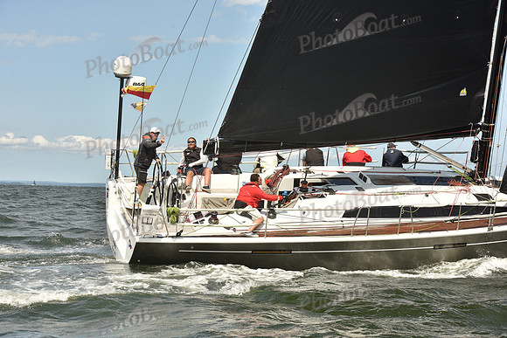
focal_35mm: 70
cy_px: 169
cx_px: 254
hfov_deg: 28.8
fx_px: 986
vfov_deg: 19.5
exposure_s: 1/800
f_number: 9
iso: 250
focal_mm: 70
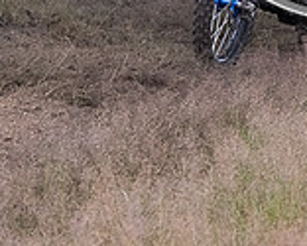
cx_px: 360
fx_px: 2218
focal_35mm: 244
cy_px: -125
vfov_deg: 6.3
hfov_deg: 7.8
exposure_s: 1/1600
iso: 4500
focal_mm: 70
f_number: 5.6
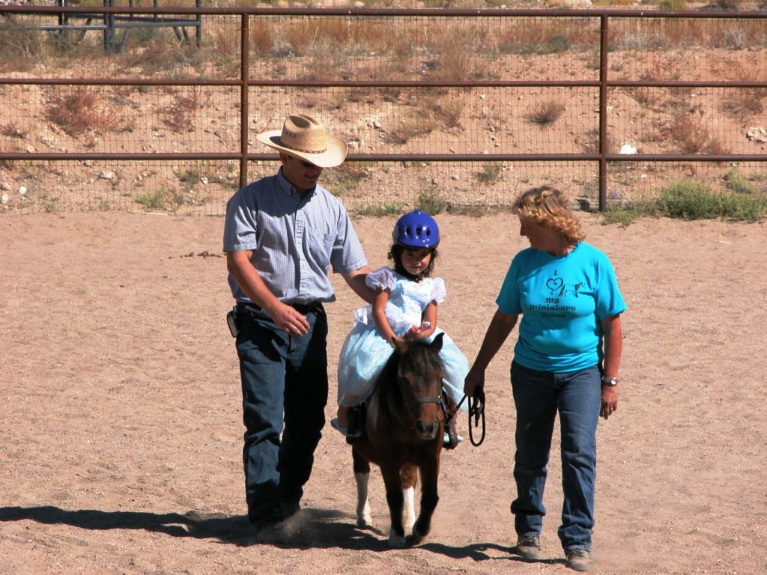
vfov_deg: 5.4
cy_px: 288
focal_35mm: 276
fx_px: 6115
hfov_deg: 7.2
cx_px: 384
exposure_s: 1/419
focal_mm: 71.2
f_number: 6.6
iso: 100
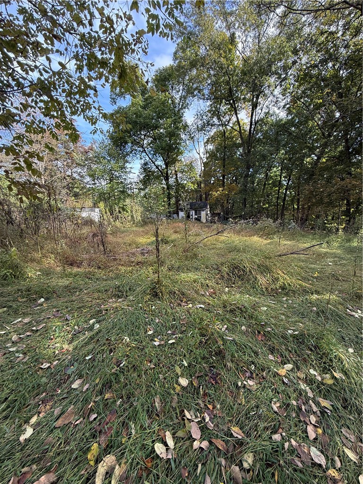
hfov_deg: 85.7
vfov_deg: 102.1
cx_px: 182
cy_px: 242
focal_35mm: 14
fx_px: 196
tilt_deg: -11.9
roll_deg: -0.1
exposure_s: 1/252
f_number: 2.2
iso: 64
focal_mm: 2.22
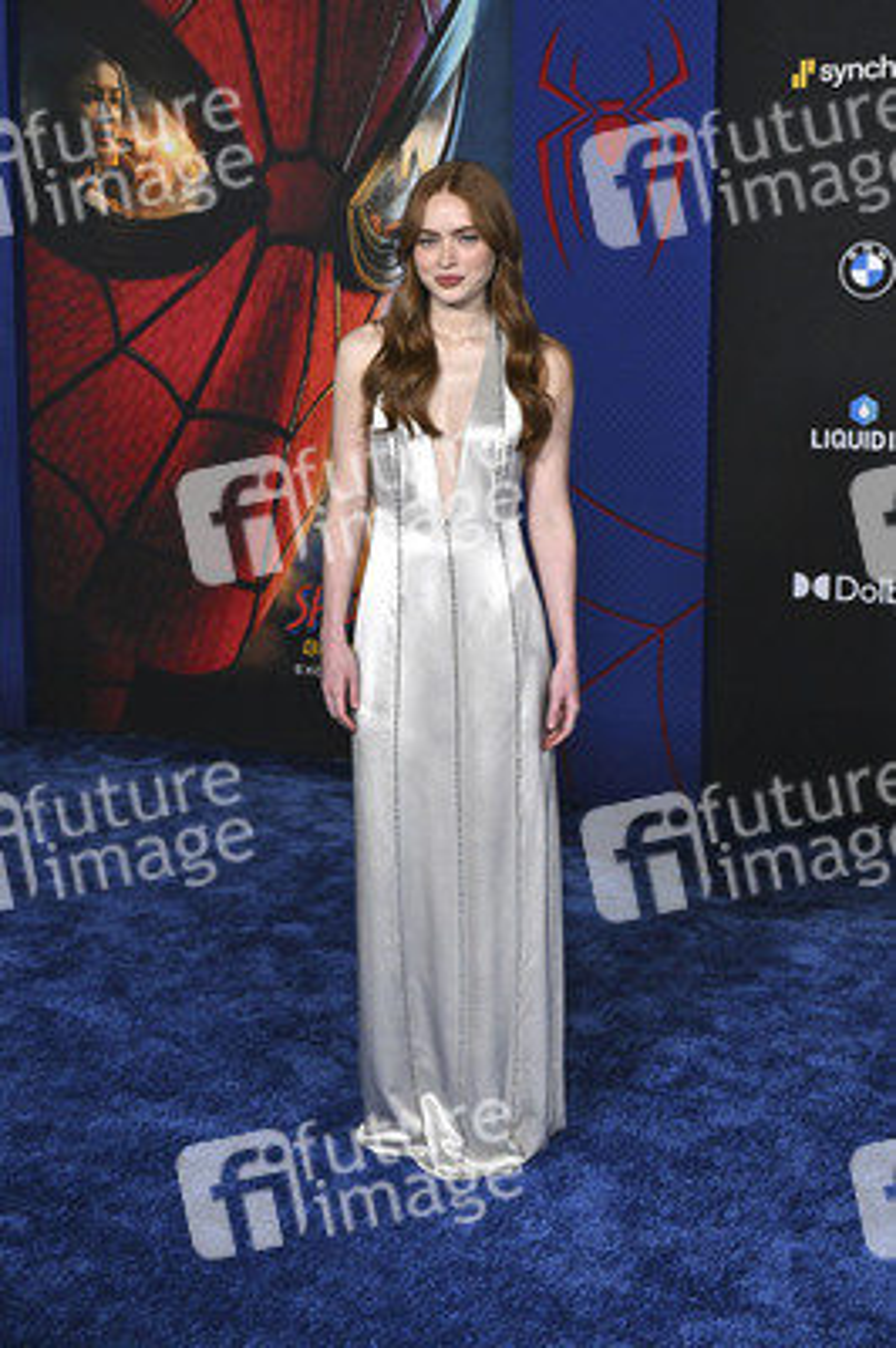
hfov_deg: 31.1
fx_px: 1608
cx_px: 448
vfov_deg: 45.5
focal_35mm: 43
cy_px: 674
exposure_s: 1/250
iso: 2000
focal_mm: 43
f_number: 7.1
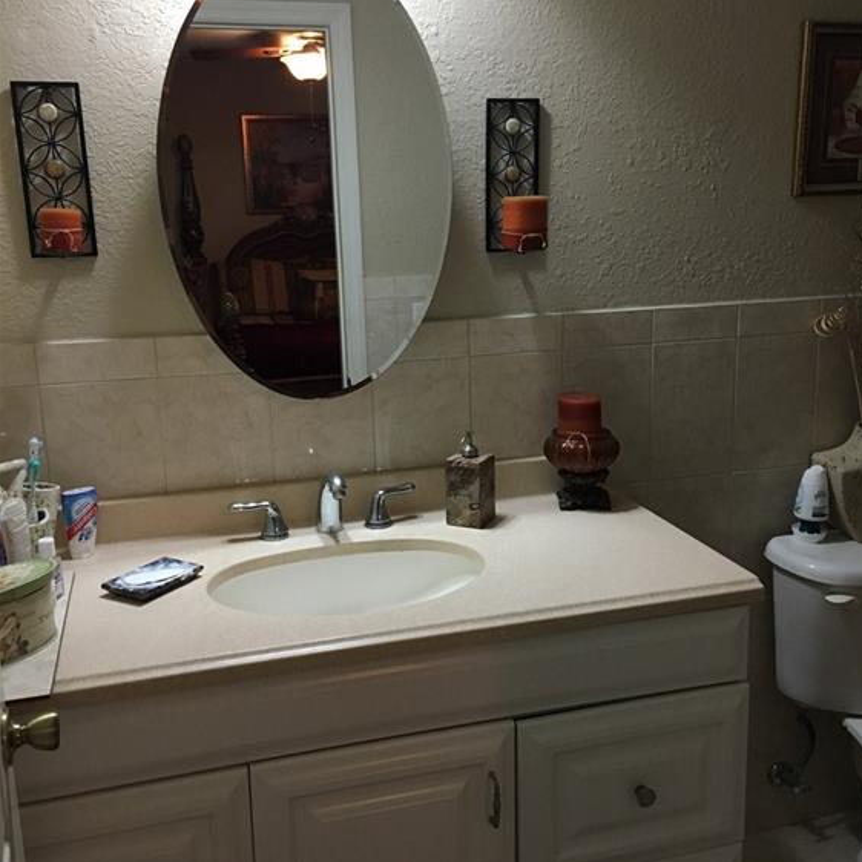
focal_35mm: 35
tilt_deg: -12.8
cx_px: 440
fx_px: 986
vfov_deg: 47.2
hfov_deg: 47.2
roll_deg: +0.0
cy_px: 417
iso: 160
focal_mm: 4.15
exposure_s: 1/30
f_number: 2.2
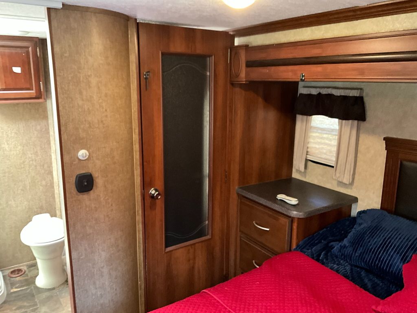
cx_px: 208
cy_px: 156
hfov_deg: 61.7
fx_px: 349
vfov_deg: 48.2
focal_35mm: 29
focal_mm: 3
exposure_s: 1/27
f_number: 1.8
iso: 640
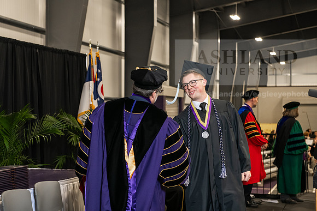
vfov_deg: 19.5
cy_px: 106
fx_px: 617
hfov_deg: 28.8
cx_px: 158
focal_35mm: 70
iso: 2500
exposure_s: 1/200
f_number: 5
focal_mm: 70
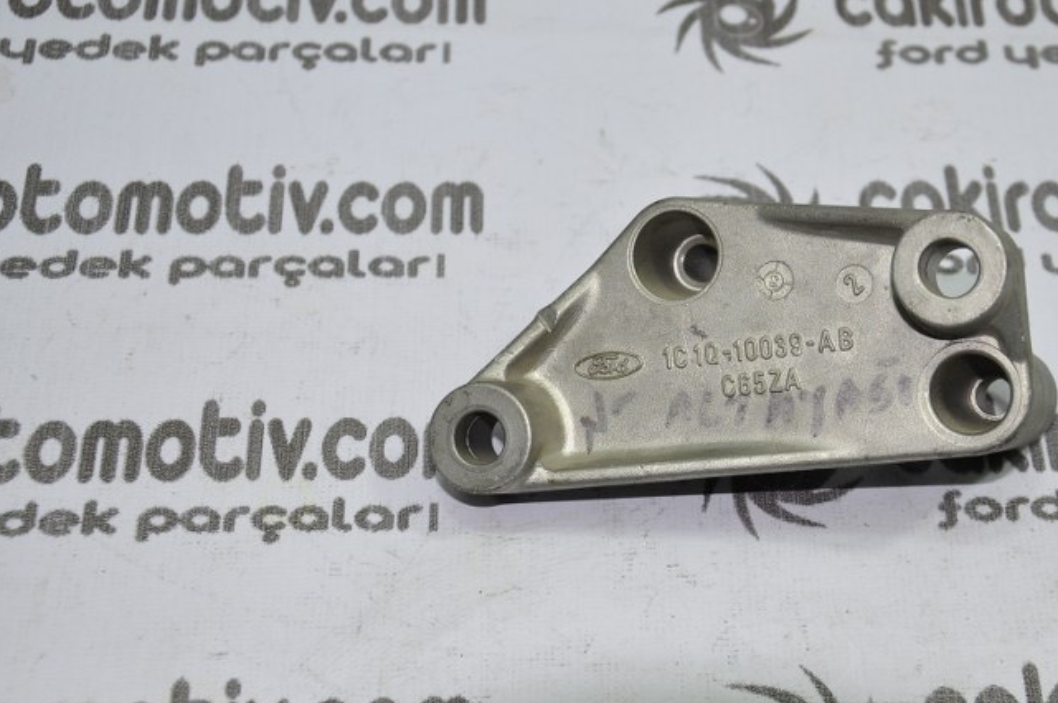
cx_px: 720
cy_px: 356
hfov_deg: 25.2
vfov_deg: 17.0
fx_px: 2349
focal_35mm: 80
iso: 200
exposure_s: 1/50
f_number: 5.6
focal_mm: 38
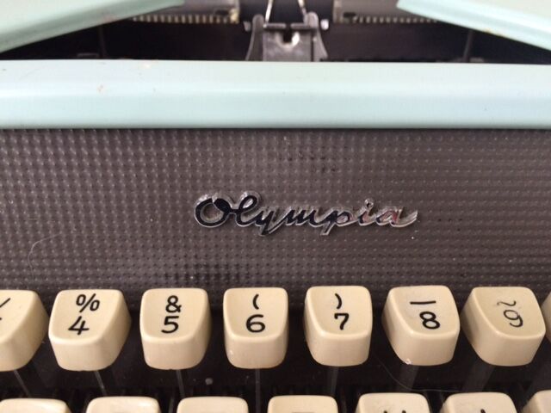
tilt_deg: -39.8
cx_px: 276
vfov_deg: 48.2
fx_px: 462
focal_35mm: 29
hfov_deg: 61.7
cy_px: 206
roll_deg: -0.9
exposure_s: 1/33
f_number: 2.2
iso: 125
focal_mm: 4.15
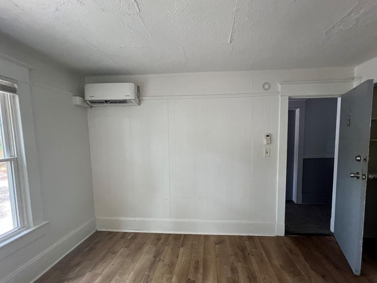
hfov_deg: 101.9
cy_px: 149
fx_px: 152
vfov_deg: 85.6
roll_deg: +0.3
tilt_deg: -3.2
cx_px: 201
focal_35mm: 14
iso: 250
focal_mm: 1.57
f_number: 1.8
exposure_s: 1/94
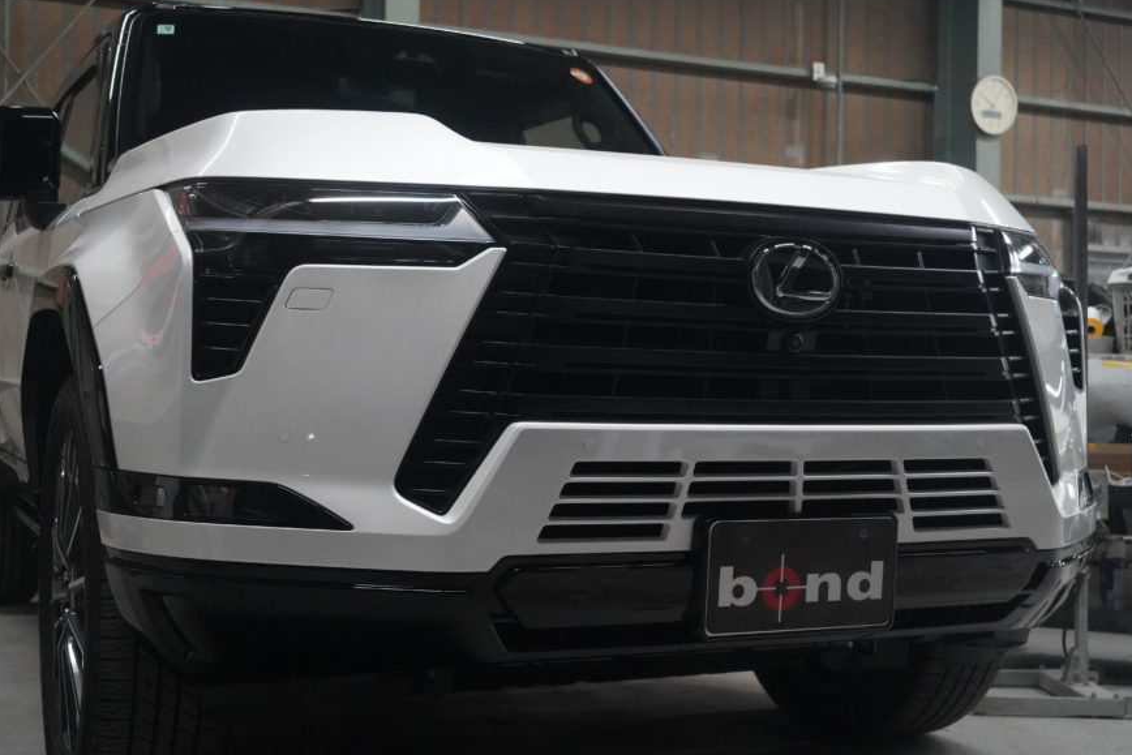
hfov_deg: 42.7
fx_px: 1447
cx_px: 497
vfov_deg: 29.2
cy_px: 409
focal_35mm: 46
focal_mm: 39
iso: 10000
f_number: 5
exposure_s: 1/160
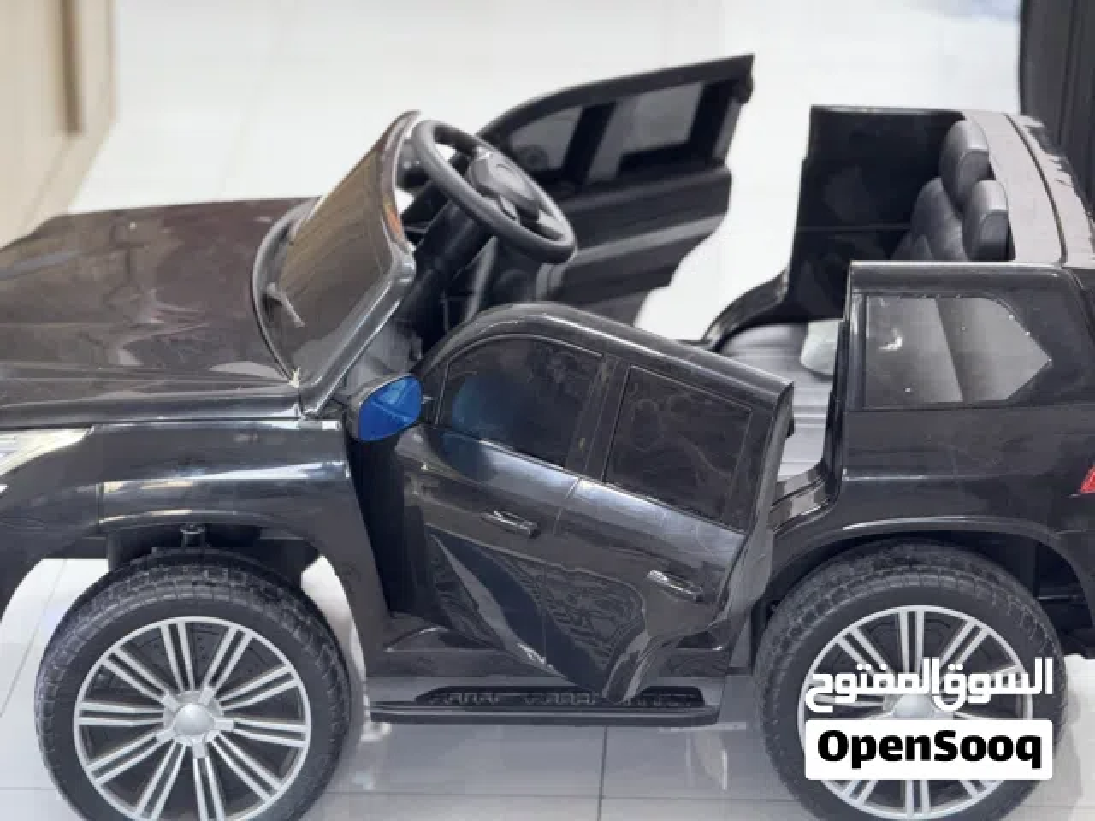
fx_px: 3796
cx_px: 548
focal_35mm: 120
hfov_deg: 16.4
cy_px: 410
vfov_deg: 12.3
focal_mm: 15.66
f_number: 2.8
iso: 400
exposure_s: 1/50
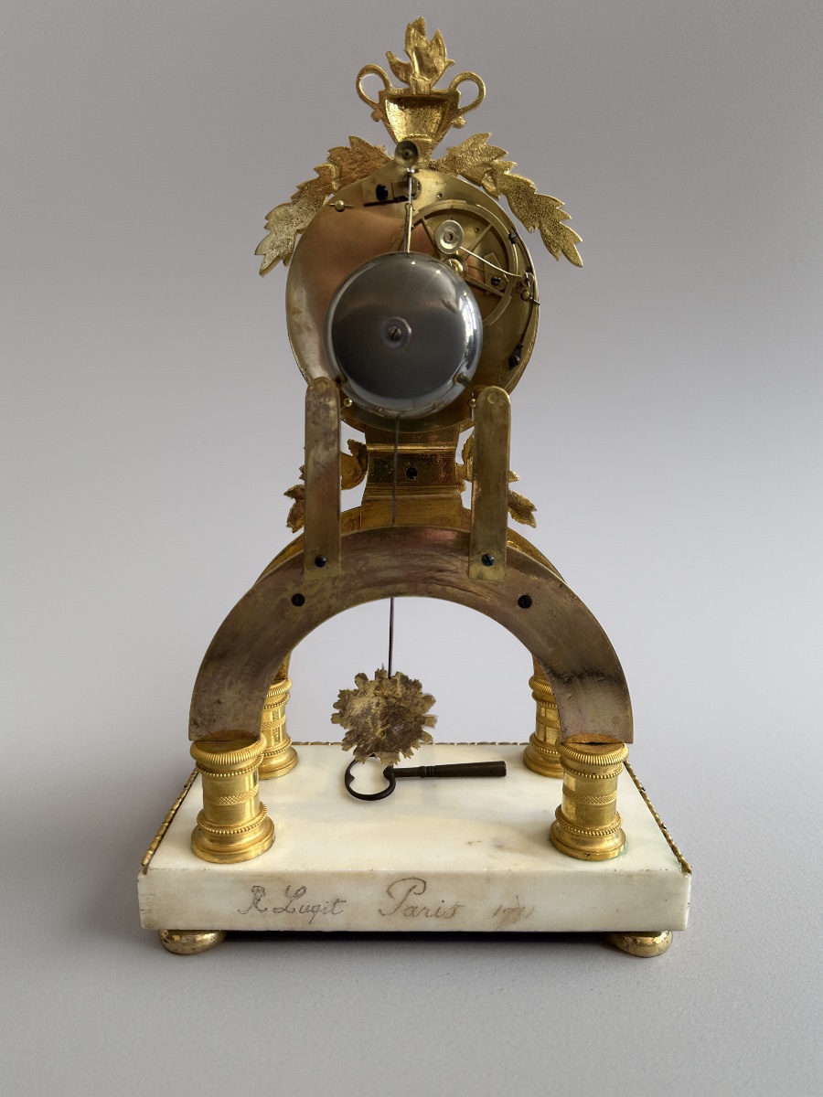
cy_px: 548
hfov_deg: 56.8
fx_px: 761
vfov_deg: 71.6
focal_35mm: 24
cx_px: 412
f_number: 1.78
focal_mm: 6.86
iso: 100
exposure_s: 1/100
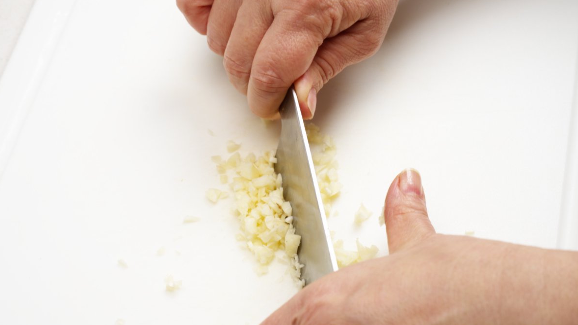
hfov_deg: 28.6
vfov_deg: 16.3
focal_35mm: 74
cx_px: 287
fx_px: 1134
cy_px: 152
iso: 100
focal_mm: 70
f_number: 9
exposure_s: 1/80
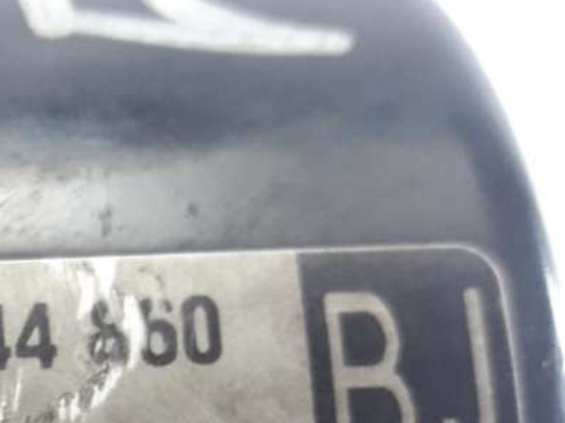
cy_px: 496
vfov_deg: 16.2
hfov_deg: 20.7
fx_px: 1435
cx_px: -125
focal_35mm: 88
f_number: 1.9
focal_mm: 3.7
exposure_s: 1/33
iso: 125
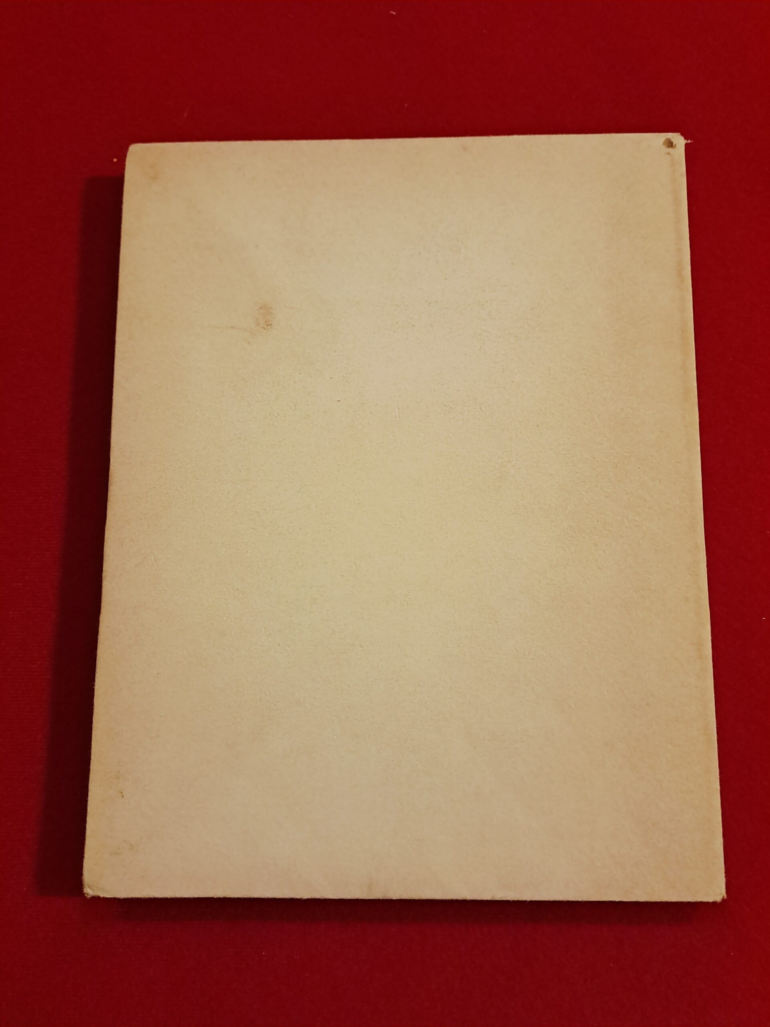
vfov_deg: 69.4
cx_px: 385
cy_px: 514
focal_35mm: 25
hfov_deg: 54.9
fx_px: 741
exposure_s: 1/50
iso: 320
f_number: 1.8
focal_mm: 4.65
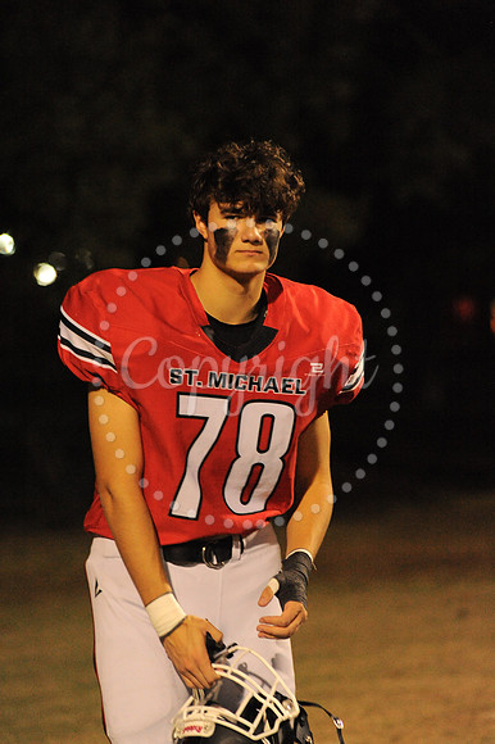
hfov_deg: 6.9
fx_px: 4130
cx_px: 248
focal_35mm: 200
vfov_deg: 10.3
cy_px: 372
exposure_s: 1/200
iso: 6400
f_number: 5.6
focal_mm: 200
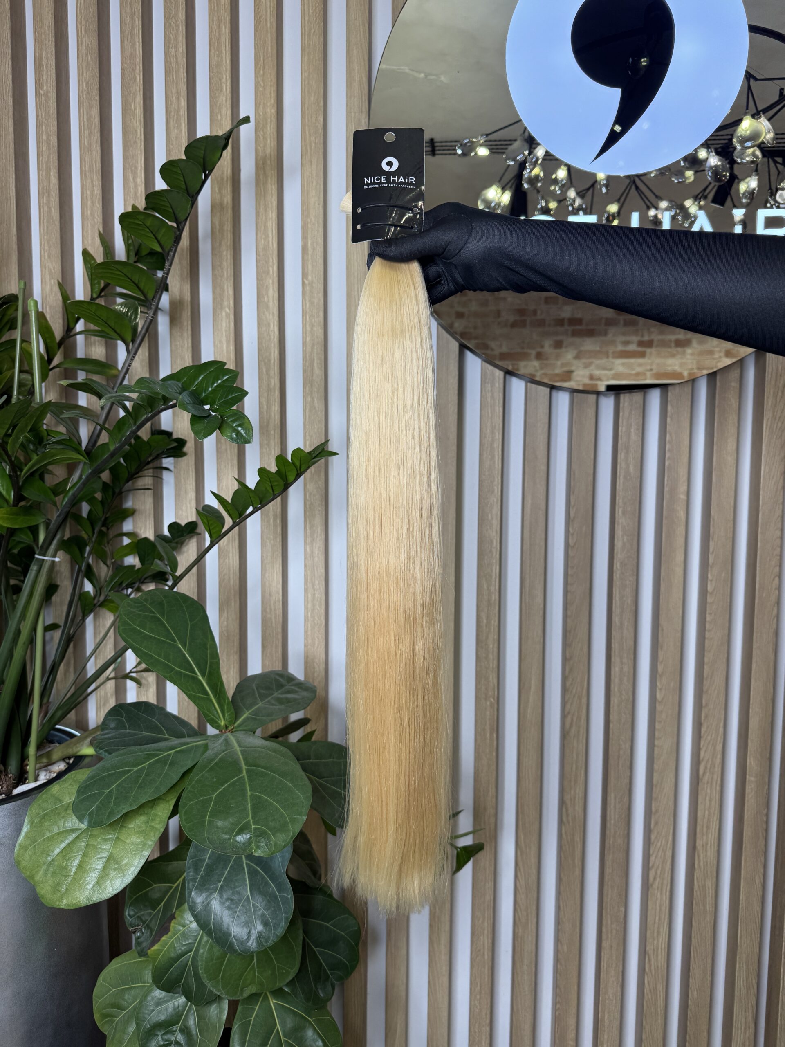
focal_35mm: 24
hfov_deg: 56.8
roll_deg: -0.9
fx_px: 726
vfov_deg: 71.6
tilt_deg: -4.8
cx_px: 392
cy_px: 524
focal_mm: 6.76
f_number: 1.78
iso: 80
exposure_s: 1/100
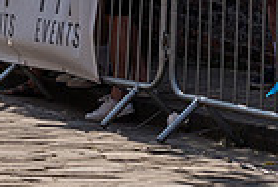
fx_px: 1981
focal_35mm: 256
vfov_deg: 5.3
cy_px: -174
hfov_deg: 7.8
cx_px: -179
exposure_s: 1/1600
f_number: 4
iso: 160
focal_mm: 62
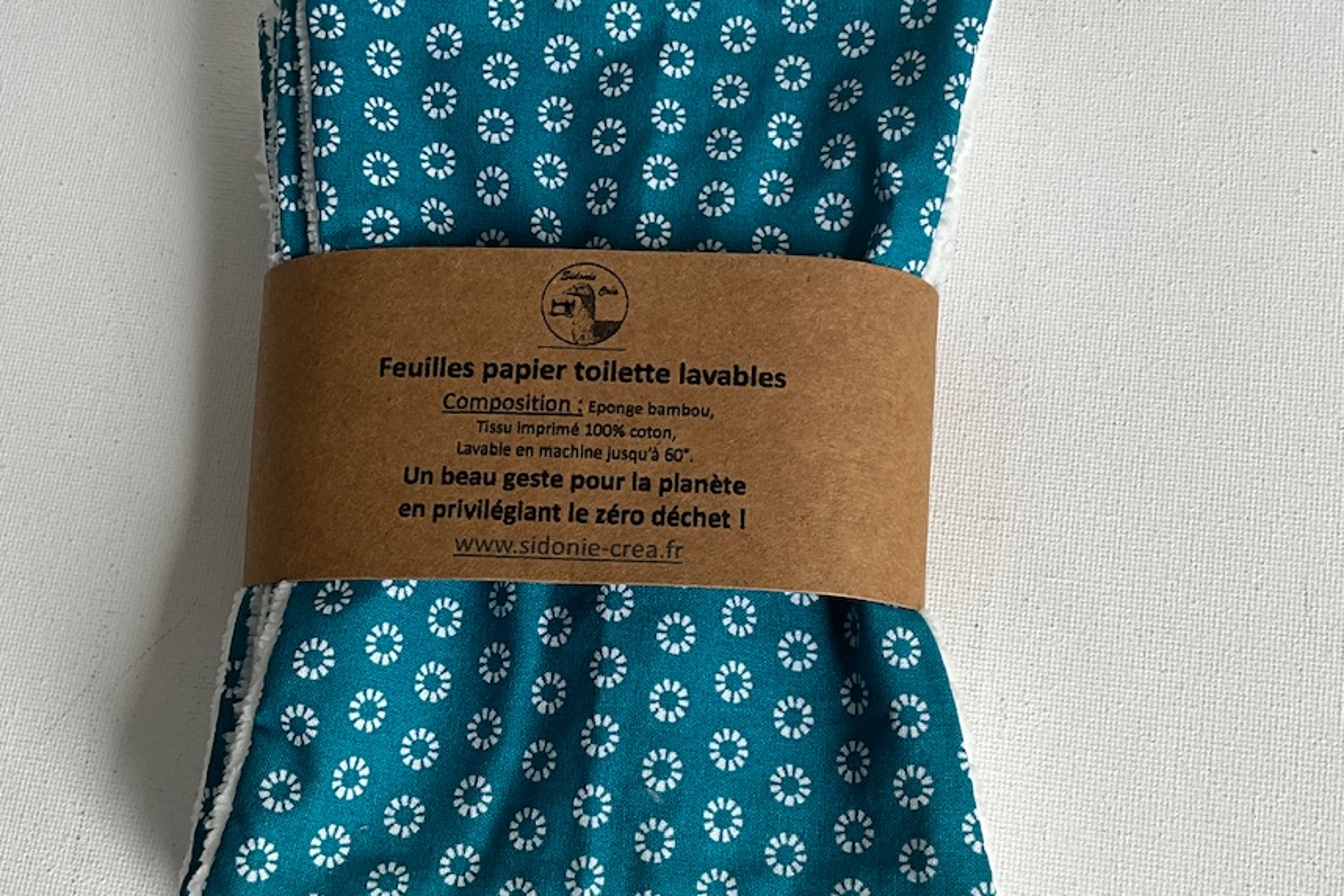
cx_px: 630
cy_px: 445
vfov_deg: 29.9
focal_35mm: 45
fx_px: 1680
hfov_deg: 43.6
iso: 16
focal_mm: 3
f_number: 1.8
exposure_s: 1/150
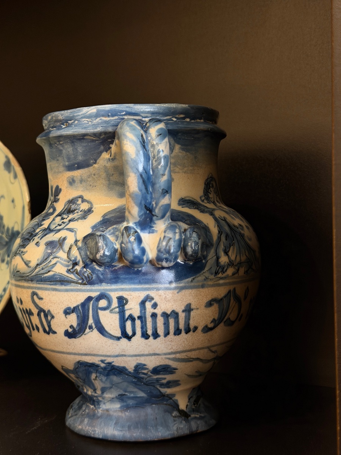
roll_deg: -0.3
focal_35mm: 48
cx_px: 170
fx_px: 630
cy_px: 228
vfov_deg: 39.7
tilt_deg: -2.6
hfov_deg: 30.3
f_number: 1.78
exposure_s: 1/60
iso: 125
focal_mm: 6.76
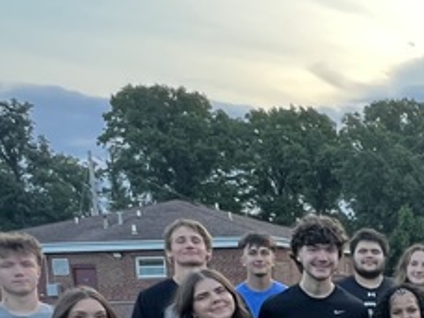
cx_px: 541
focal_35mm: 57
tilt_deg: -6.8
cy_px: 366
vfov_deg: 23.7
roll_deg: +1.4
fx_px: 698
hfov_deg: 28.3
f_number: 1.8
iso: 250
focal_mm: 1.57
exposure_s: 1/99
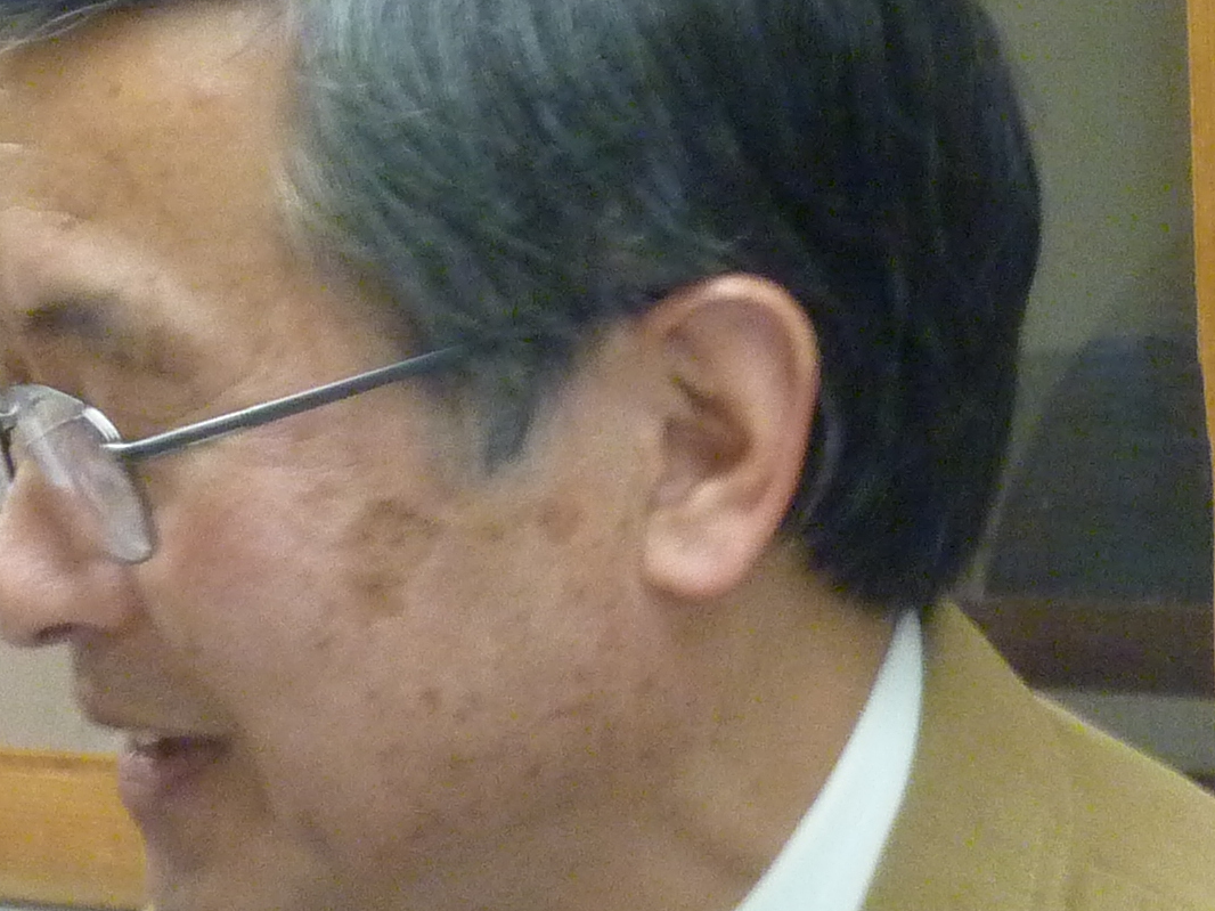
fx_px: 9440
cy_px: 507
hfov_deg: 7.4
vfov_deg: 5.5
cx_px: 573
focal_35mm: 269
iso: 400
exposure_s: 1/8
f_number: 4.2
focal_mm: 12.8
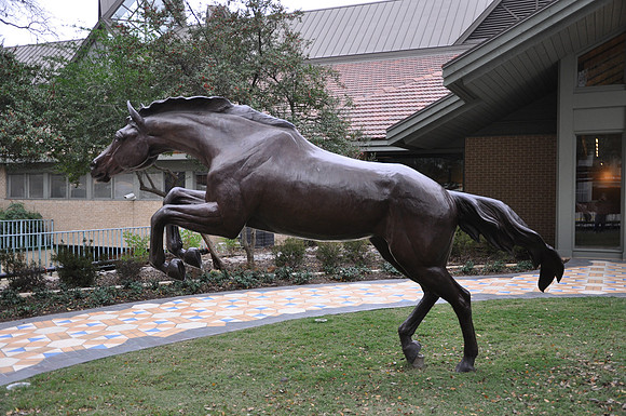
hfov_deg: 53.2
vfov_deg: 36.8
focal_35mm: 36
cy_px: 208
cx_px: 313
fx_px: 625
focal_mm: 24
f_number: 4
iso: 400
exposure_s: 1/60
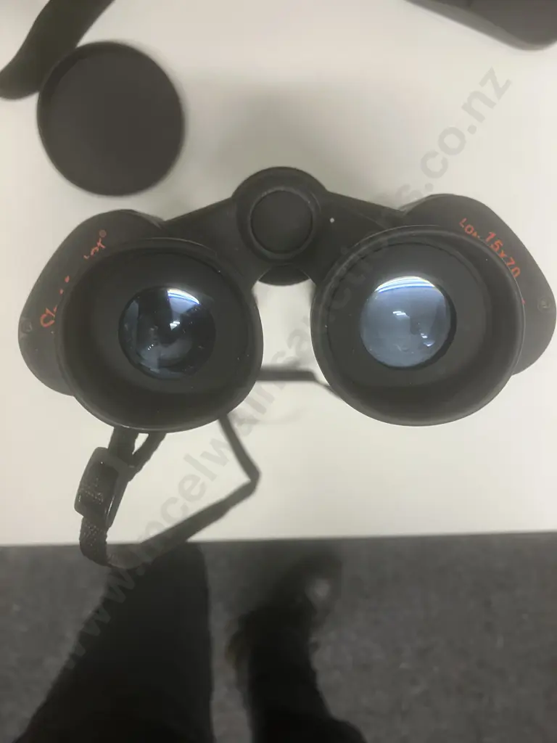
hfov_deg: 49.7
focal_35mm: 28
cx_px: 278
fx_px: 601
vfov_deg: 63.4
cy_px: 372
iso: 125
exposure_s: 1/50
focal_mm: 3.99
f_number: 1.8
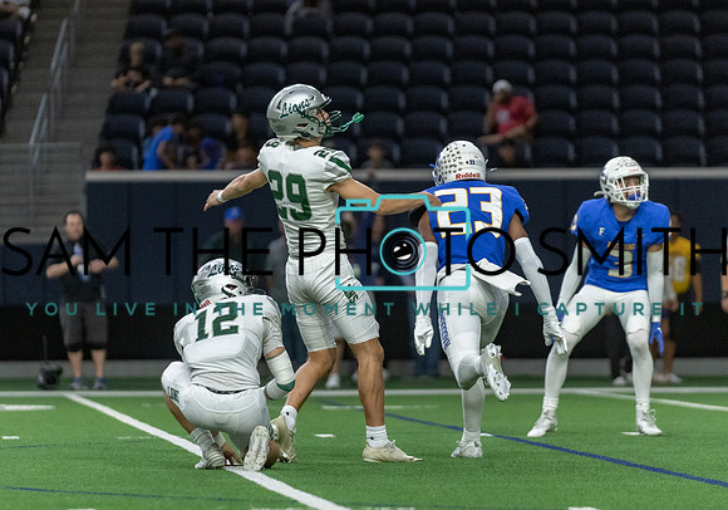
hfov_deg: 7.1
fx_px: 5881
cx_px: 321
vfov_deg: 5.0
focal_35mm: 286
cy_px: 228
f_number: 2.8
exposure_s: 1/1000
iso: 4000
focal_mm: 200
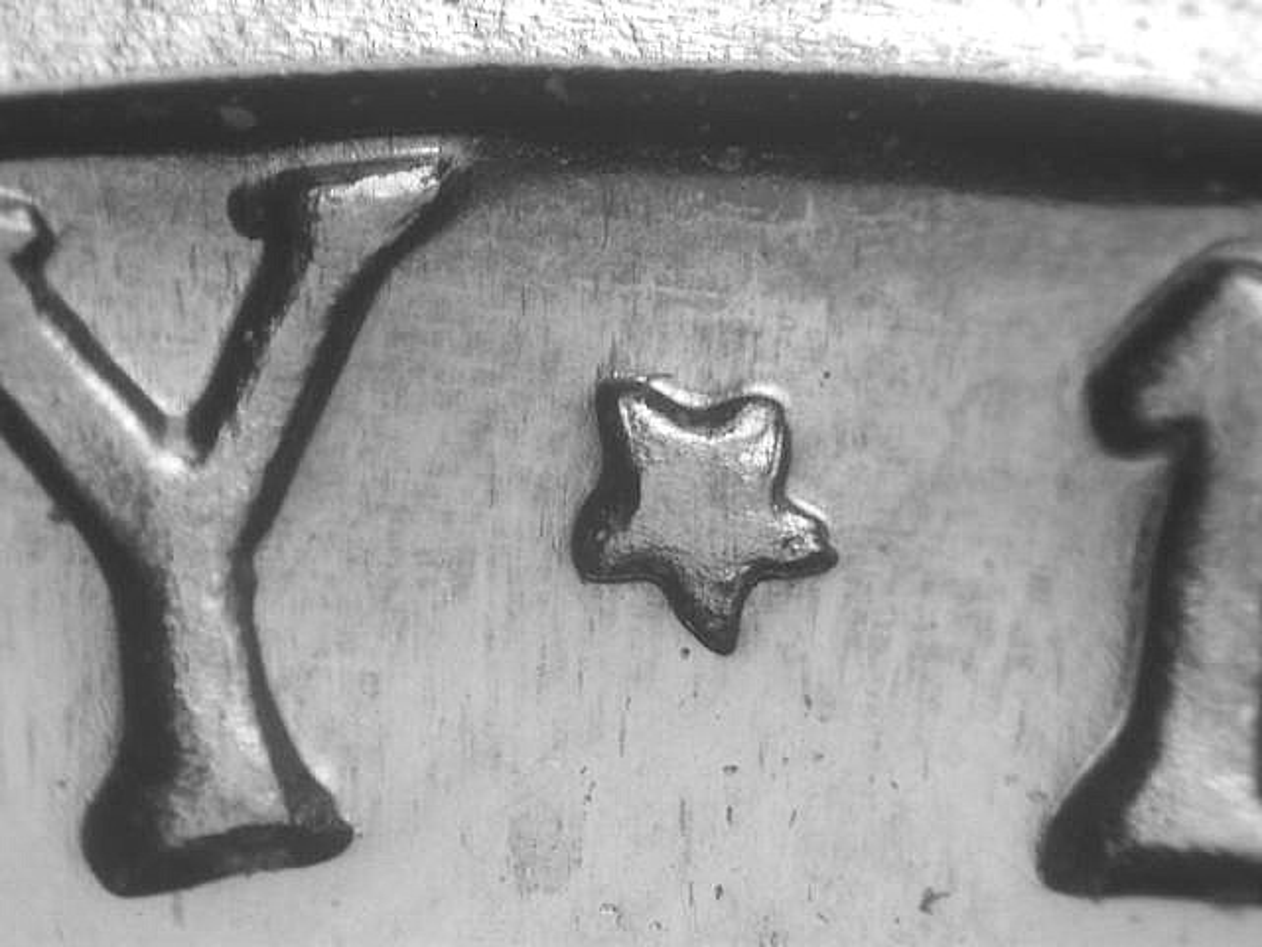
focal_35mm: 154
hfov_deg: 12.8
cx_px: 631
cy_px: 474
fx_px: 5614
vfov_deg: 9.6
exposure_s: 1/12.4
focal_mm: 32
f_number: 5.1
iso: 100
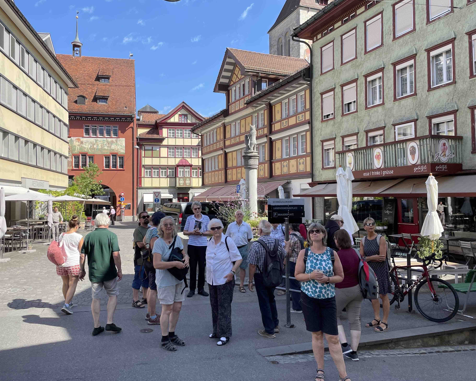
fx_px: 394
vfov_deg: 51.5
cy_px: 187
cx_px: 221
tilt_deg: +3.5
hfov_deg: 62.1
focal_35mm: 28
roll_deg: +1.5
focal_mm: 4.2
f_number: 1.6
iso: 32
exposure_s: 1/1319
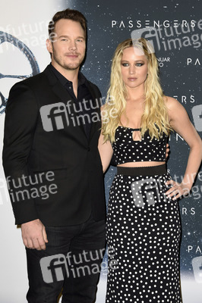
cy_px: 152
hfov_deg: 13.9
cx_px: 101
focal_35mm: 98
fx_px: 826
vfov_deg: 20.8
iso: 800
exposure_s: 1/200
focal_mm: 98
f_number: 5.6
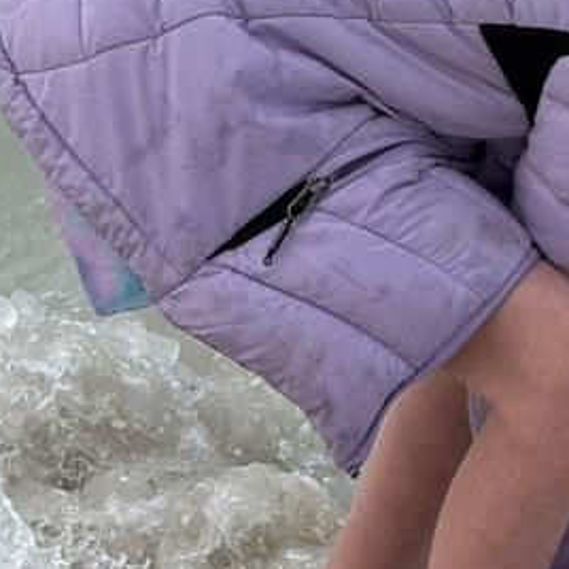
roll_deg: -2.0
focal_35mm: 356
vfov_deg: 4.9
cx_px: 625
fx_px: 6620
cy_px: 397
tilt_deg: -18.4
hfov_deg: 4.9
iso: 64
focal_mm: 15.66
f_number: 2.8
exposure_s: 1/1186
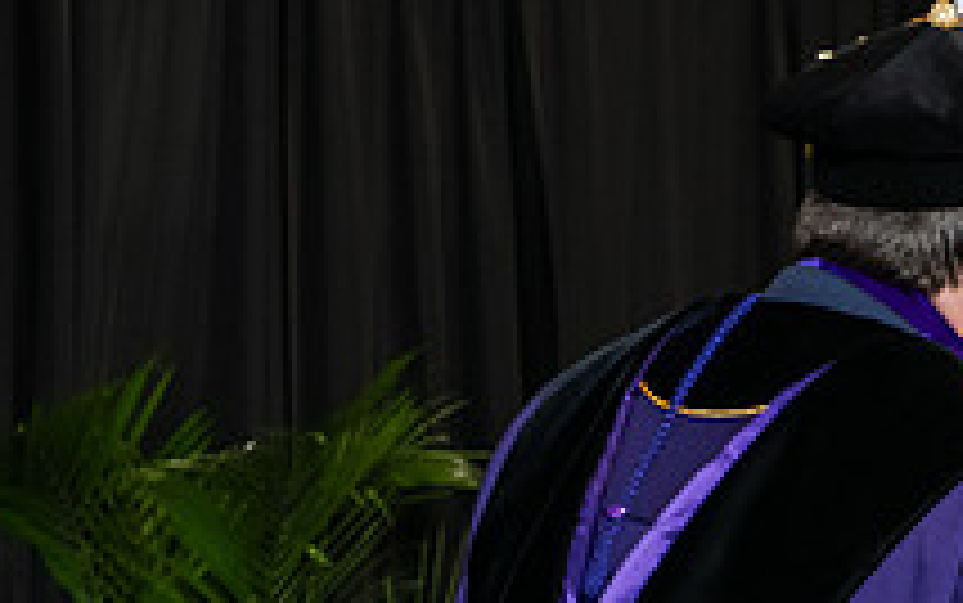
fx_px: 5068
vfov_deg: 6.8
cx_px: 1242
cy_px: 619
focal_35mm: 193
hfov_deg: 10.6
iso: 2000
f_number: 5
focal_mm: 70
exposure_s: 1/200
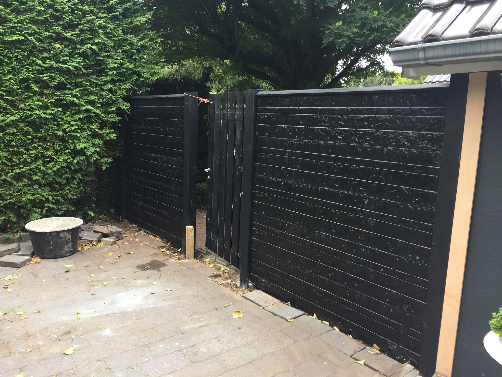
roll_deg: -2.9
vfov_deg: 48.2
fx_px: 421
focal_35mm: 29
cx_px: 251
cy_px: 188
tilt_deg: -9.8
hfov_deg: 61.7
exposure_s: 1/50
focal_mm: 4.15
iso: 40
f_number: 2.2
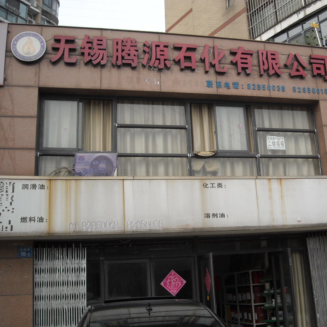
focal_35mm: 42
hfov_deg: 39.7
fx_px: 449
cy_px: 163
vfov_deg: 40.0
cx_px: 209
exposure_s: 1/402
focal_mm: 5.7
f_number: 2.8
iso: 64
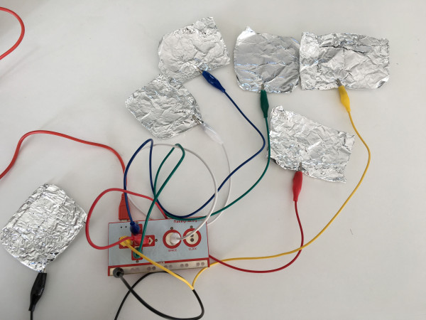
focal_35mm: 29
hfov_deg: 61.7
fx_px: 357
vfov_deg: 48.2
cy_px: 160
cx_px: 213
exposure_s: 1/50
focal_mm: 4.15
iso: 25
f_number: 2.2
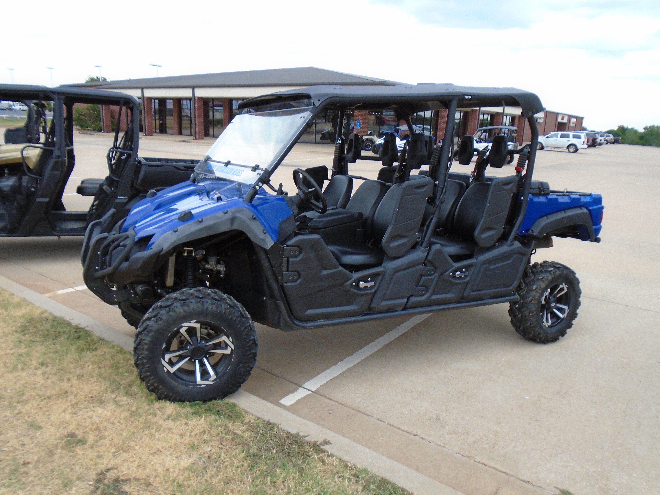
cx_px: 330
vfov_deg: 53.1
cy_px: 248
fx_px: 496
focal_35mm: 26
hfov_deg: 67.3
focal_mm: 4.6
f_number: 3.2
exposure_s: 1/320
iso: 100
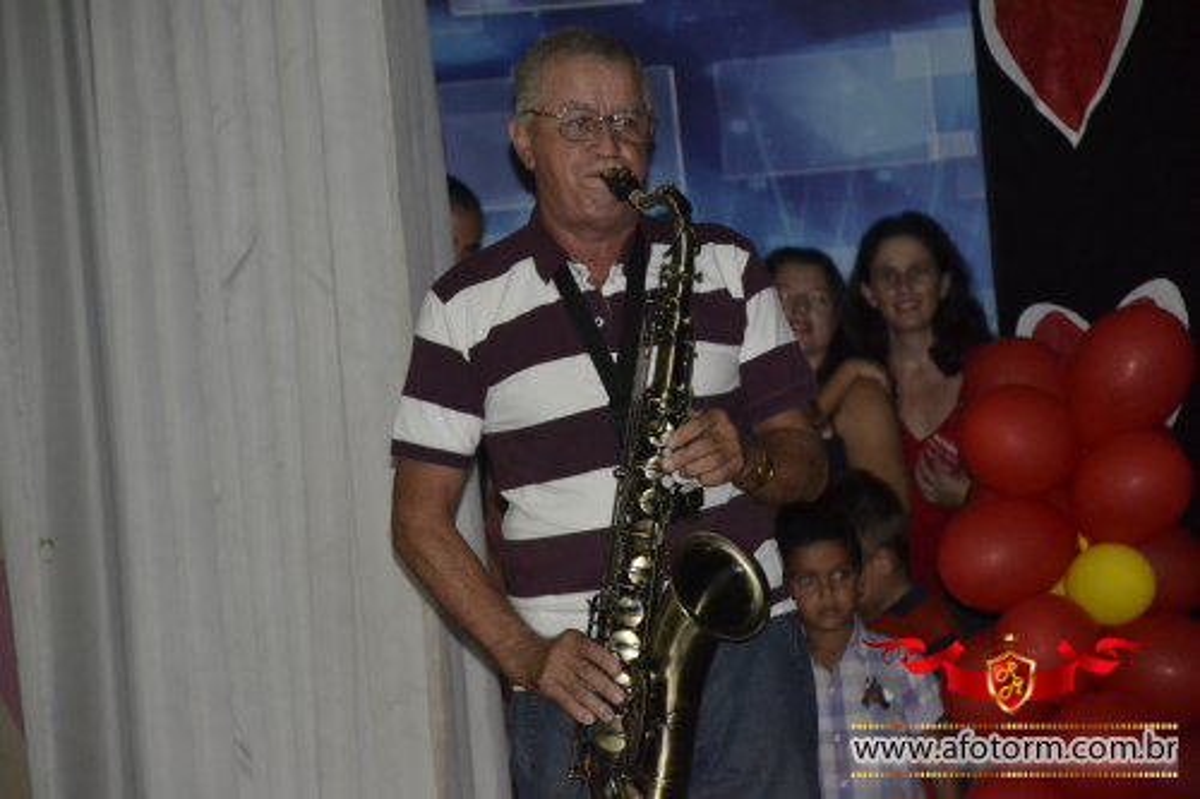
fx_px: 5998
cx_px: 600
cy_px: 400
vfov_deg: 7.6
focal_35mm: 180
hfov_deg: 11.4
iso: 3200
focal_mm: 120
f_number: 5.6
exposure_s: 1/60
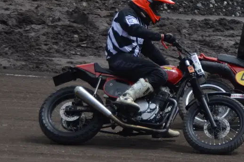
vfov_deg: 3.8
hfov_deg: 5.7
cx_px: 203
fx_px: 2458
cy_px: 44
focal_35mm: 363
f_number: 5.6
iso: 400
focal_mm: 105
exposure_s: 1/1500
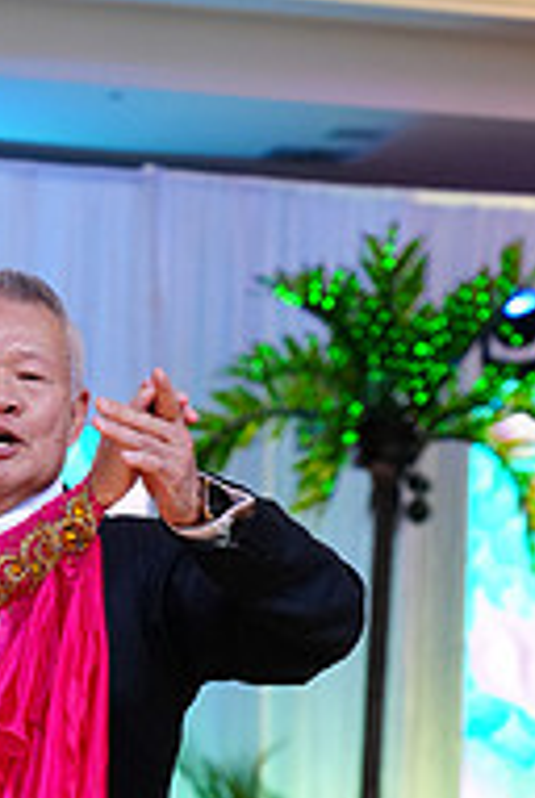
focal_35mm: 179
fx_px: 3976
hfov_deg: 7.7
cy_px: 1141
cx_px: -23
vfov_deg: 11.1
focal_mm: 59
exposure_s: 1/400
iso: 2500
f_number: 4
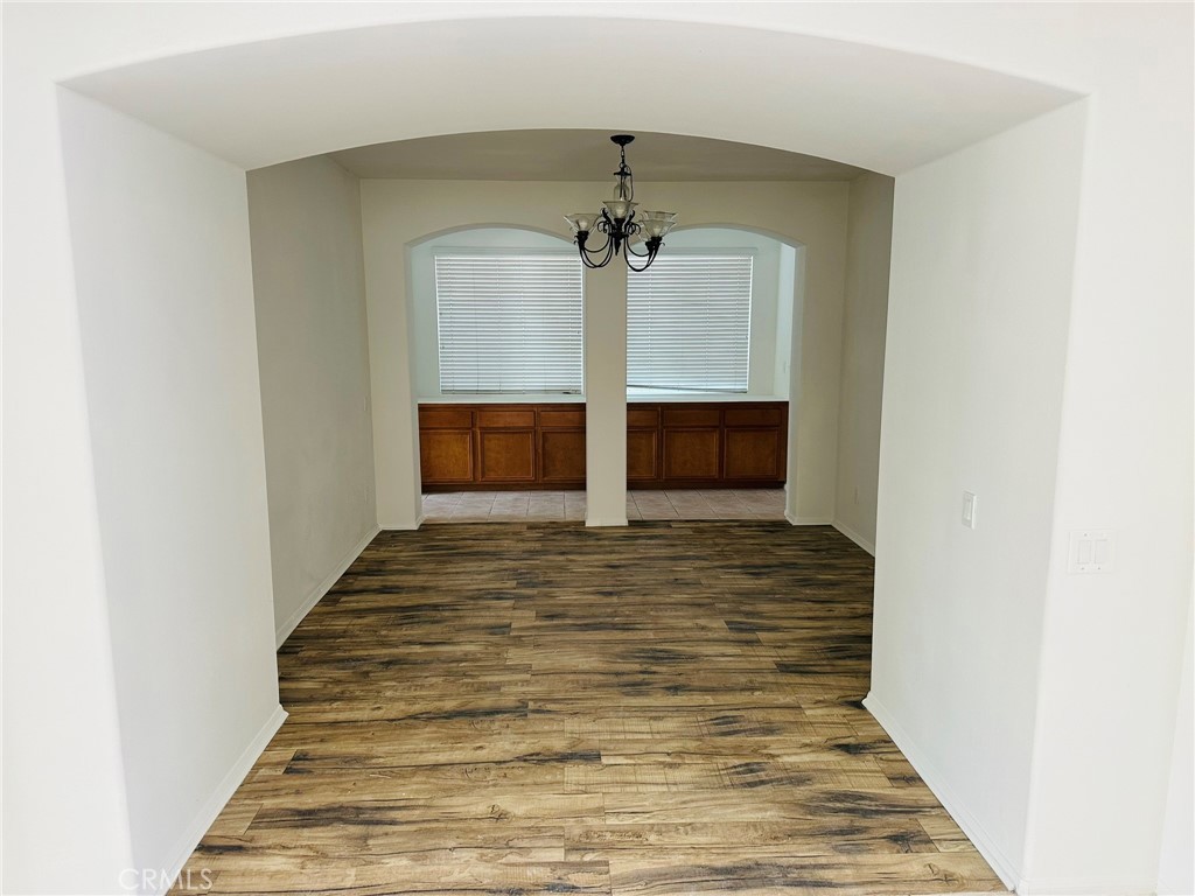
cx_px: 598
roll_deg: +0.1
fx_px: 829
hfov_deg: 71.6
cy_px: 448
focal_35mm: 24
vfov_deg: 56.8
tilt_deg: -8.3
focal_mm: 6.86
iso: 160
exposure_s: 1/121
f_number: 1.78
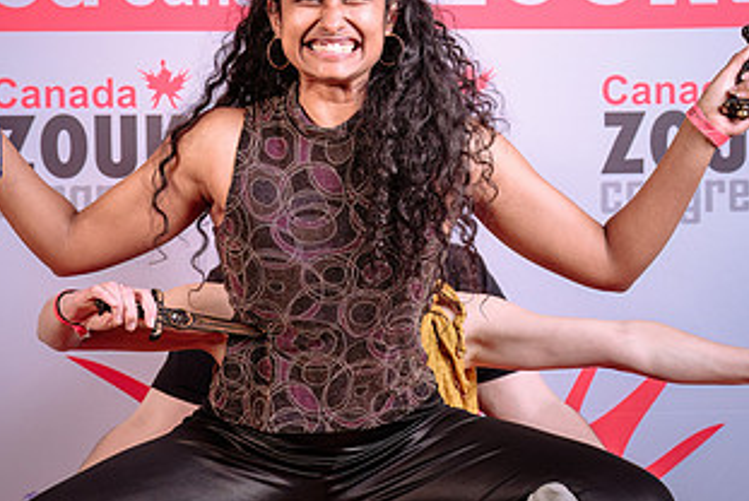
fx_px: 2103
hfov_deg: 20.2
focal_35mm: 101
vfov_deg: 13.6
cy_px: 288
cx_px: 395
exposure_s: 1/160
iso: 100
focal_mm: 49
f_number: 5.6
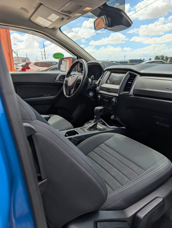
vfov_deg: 71.5
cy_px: 114
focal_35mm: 24
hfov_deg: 56.9
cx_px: 86
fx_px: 159
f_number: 1.68
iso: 17
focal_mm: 6.9
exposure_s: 1/584
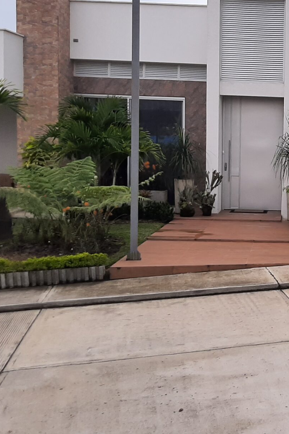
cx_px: 327
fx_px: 686
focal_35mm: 57
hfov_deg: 22.3
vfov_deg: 35.1
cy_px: 217
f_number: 1.7
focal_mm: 3.93
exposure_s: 1/1883
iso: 40
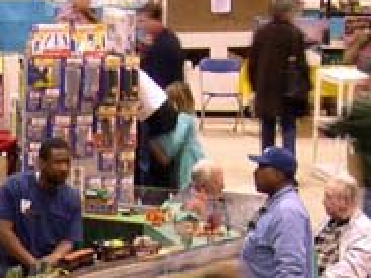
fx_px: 2903
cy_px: 570
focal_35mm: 271
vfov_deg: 5.4
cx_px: -324
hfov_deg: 7.1
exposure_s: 1/4.6
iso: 118
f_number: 3.5
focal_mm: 13.2
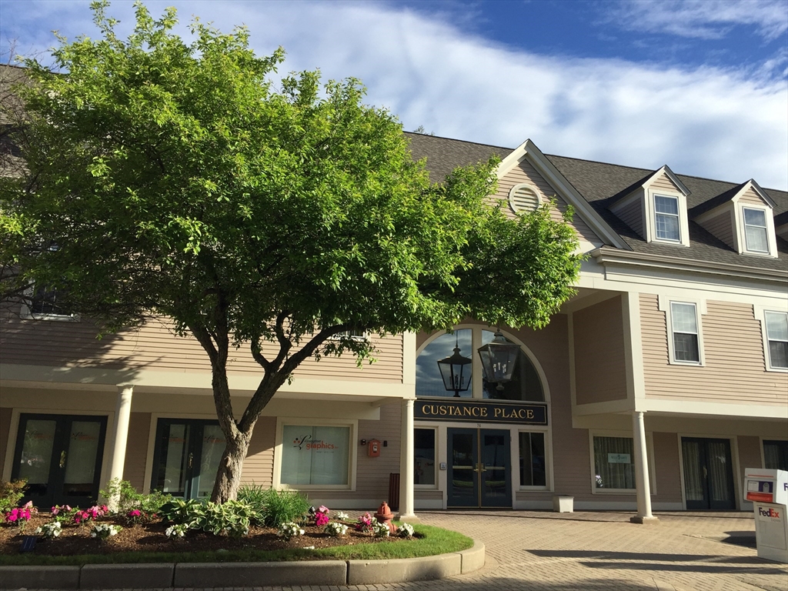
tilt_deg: +14.2
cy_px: 296
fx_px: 660
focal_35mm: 29
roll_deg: -2.8
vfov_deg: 48.2
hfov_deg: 61.7
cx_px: 394
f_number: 2.2
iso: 32
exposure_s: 1/1364
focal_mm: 4.15
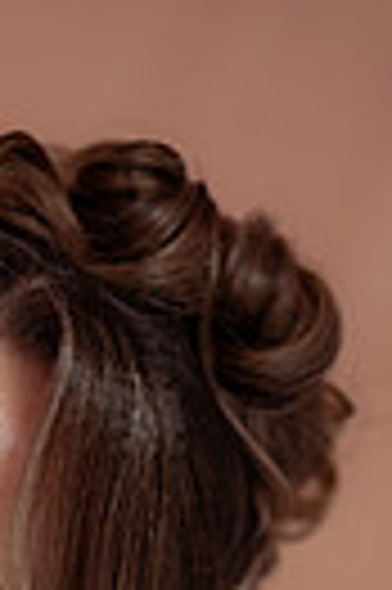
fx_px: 4798
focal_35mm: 293
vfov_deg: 6.9
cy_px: 1004
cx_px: -79
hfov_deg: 4.7
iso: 640
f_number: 2
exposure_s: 1/400
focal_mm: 85
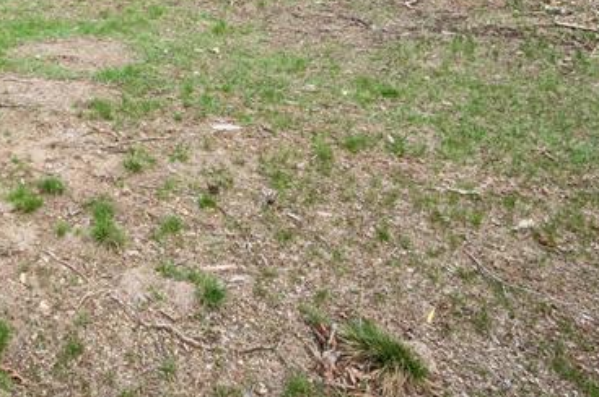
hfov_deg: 43.5
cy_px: -116
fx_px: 648
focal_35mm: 39
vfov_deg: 28.2
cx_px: 18
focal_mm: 14
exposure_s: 1/60
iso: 100
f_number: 11
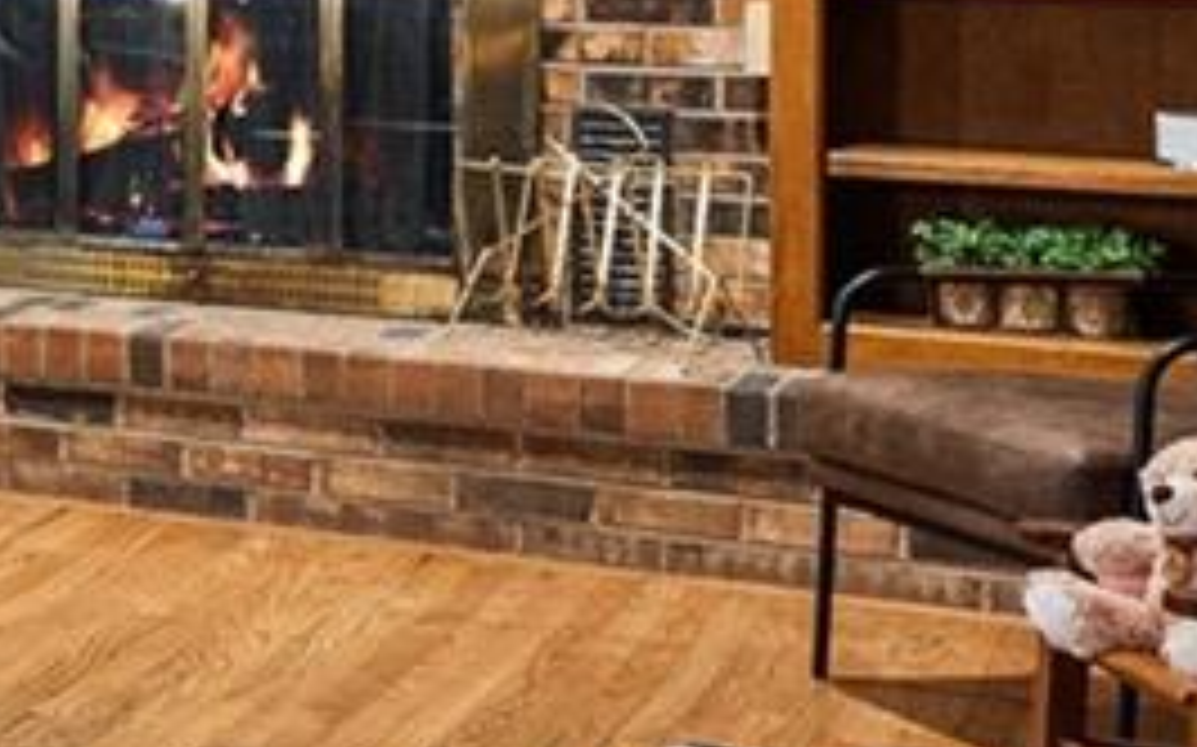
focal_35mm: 98
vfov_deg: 13.0
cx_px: -1278
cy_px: -171
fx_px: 3196
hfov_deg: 16.0
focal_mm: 16
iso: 200
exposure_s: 4
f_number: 8
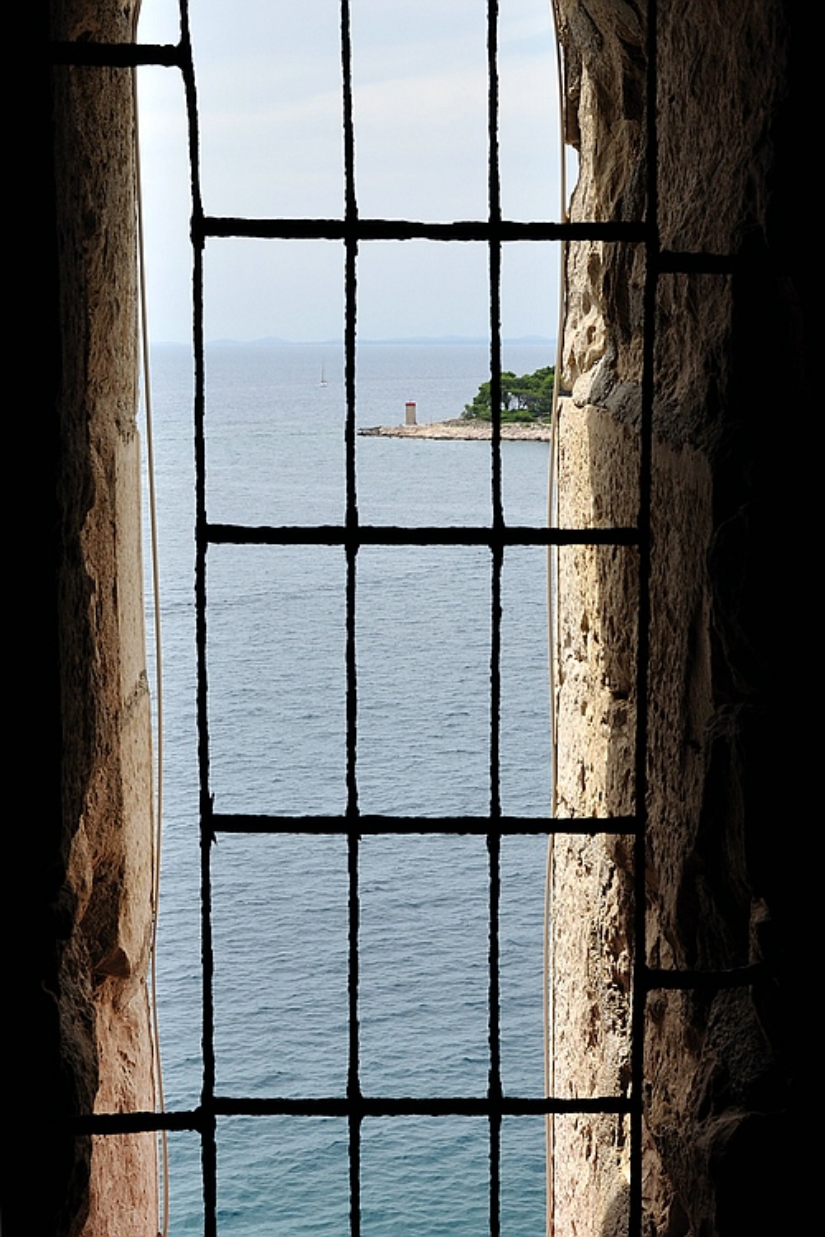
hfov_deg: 25.8
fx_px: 1805
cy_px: 618
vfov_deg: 37.9
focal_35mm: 52
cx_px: 412
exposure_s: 1/200
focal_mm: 35
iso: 200
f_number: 13
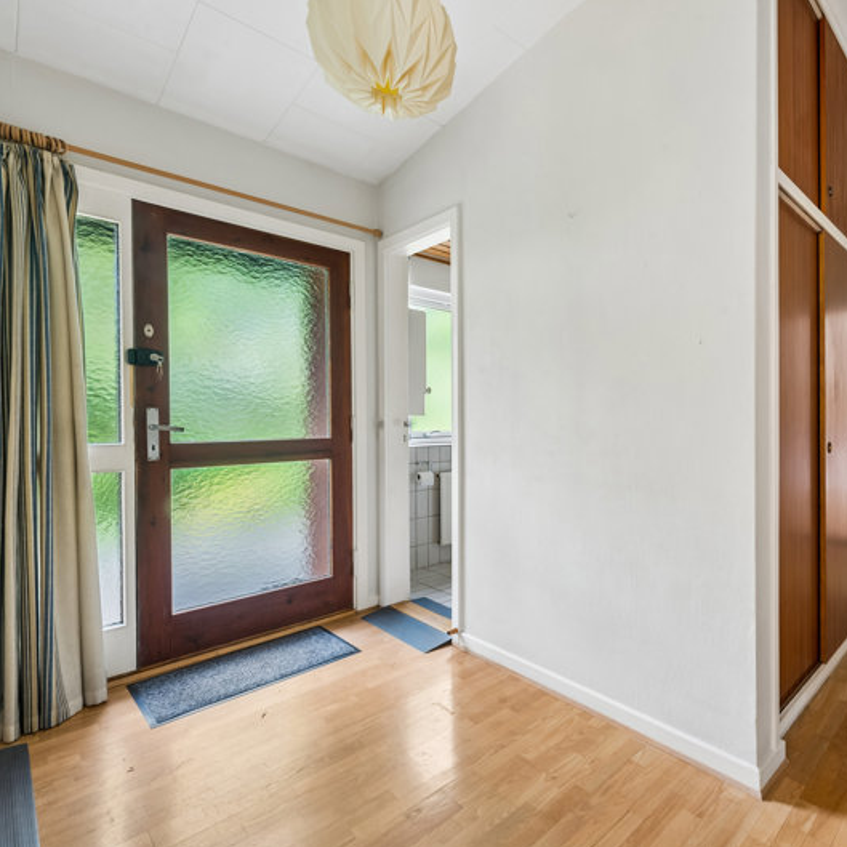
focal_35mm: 18
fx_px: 498
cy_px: 425
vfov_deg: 80.7
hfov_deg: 77.8
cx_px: 573
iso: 250
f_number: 10
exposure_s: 1/3.33
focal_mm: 14
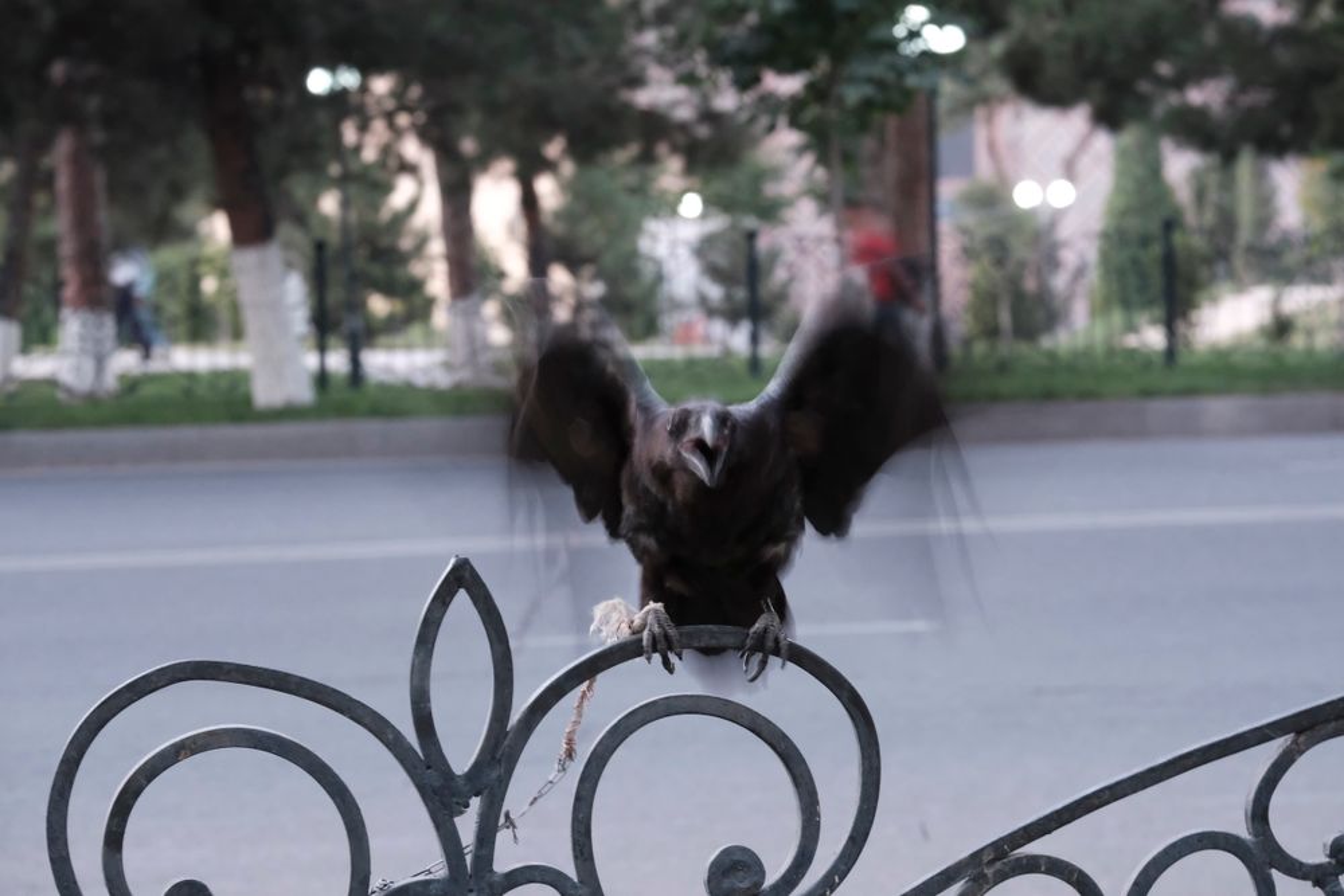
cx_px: 672
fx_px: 4592
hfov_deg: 16.7
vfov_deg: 11.1
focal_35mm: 123
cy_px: 448
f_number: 7.1
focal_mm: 81.9
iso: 4000
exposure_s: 1/6.5
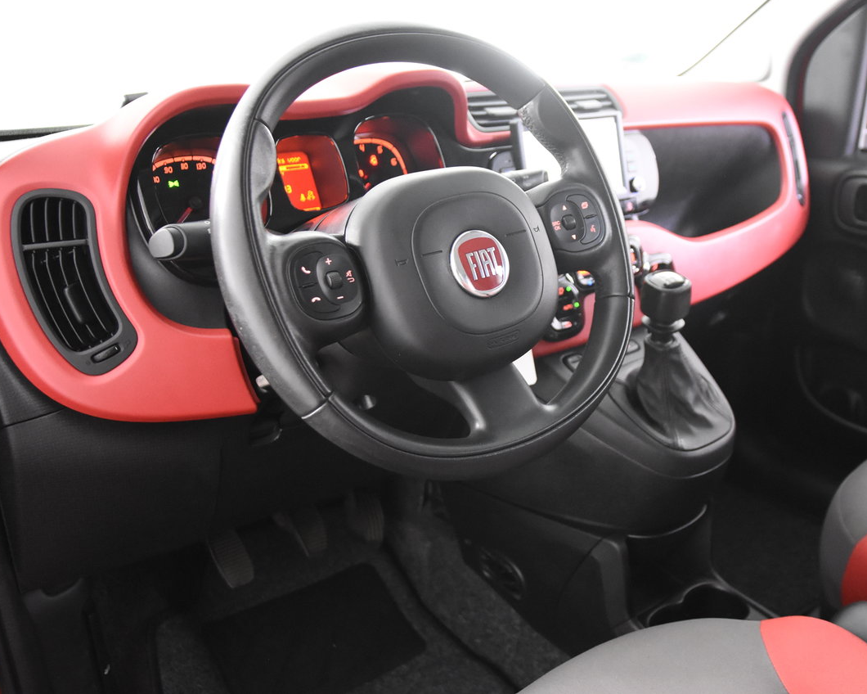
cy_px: 347
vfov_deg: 43.4
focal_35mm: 34
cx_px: 512
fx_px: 872
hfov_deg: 52.5
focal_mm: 20
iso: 4000
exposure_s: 1/30
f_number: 2.8
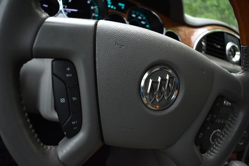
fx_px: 187
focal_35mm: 27
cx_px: 124
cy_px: 83
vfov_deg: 48.0
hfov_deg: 67.4
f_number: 3.5
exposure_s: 1/200
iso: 800
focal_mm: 18
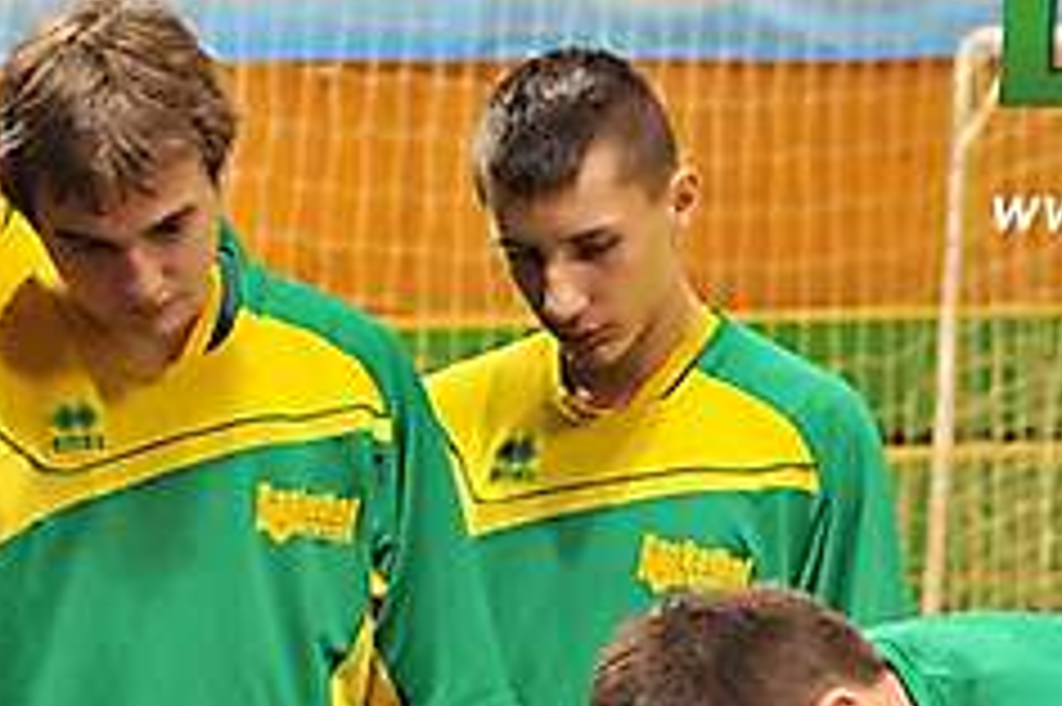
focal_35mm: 267
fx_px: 7871
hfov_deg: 7.7
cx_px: 324
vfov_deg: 5.1
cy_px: 818
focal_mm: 70
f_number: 4
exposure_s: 1/125
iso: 2000
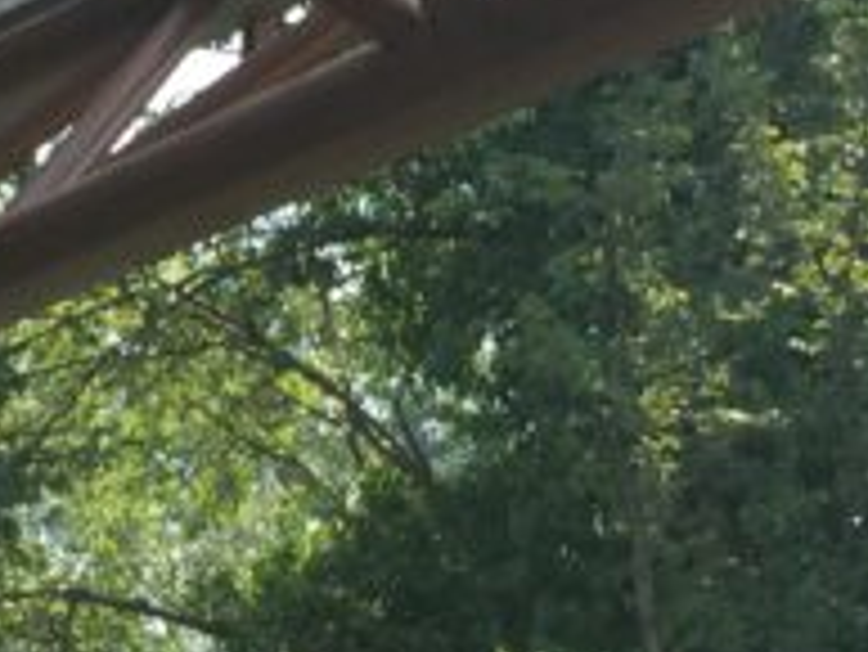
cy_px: 324
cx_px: 45
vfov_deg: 9.6
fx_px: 3864
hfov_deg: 12.7
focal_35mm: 154
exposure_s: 1/465
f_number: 2.2
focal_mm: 4.15
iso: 32
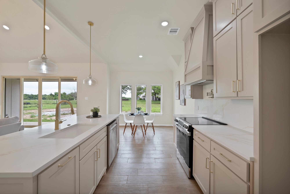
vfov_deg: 85.5
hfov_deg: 108.3
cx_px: 145
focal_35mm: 13
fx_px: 105
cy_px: 97
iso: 640
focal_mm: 13
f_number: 9
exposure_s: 1/20
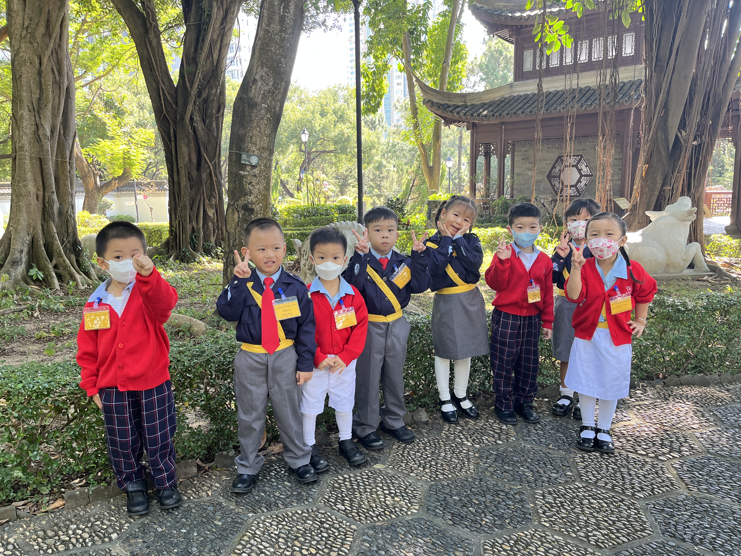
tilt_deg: -9.8
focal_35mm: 26
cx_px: 370
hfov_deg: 67.3
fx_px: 557
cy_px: 278
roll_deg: +1.4
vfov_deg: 53.1
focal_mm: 5.1
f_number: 1.6
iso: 100
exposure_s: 1/121
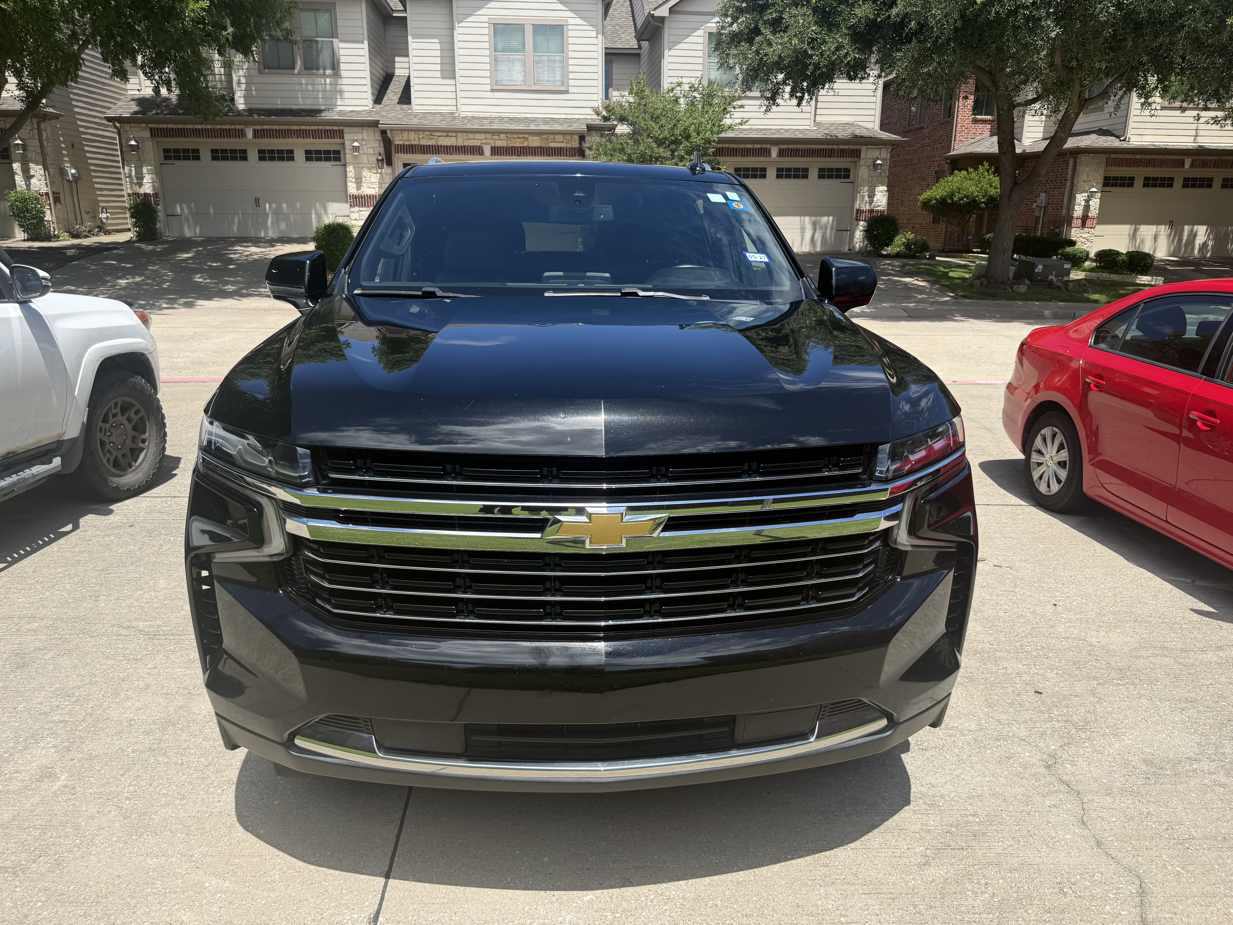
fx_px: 855
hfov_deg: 71.6
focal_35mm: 24
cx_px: 616
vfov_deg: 56.8
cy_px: 462
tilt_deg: -15.4
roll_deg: -0.2
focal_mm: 6.76
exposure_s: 1/3145
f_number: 1.78
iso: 80
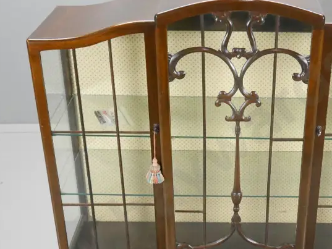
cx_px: 239
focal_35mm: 61
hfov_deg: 31.3
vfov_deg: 24.0
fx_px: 585
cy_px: 141
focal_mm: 16
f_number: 4
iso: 3200
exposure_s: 1/80
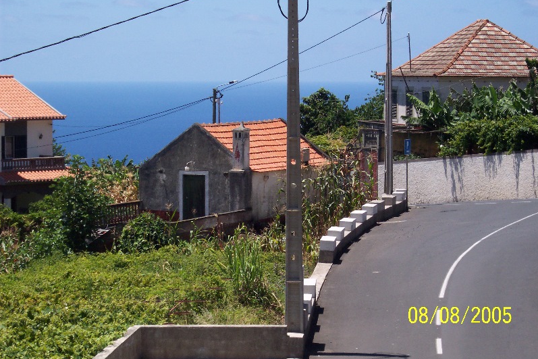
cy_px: 163
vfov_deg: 11.5
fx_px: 1778
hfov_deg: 17.2
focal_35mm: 119
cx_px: 269
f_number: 8
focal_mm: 24
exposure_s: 1/350
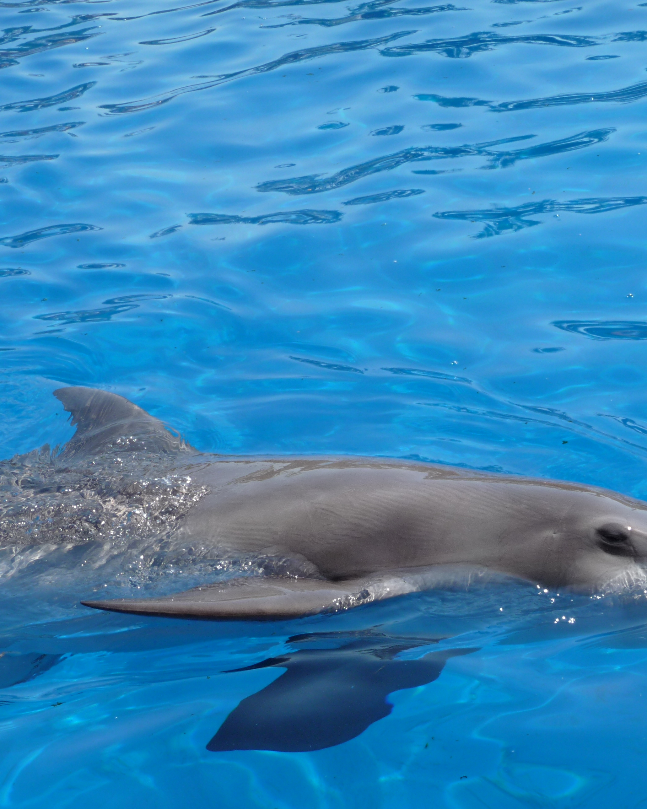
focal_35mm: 72
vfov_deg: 26.4
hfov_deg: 21.2
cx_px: 378
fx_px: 1724
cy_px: 402
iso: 100
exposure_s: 1/800
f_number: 4.3
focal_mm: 9.3
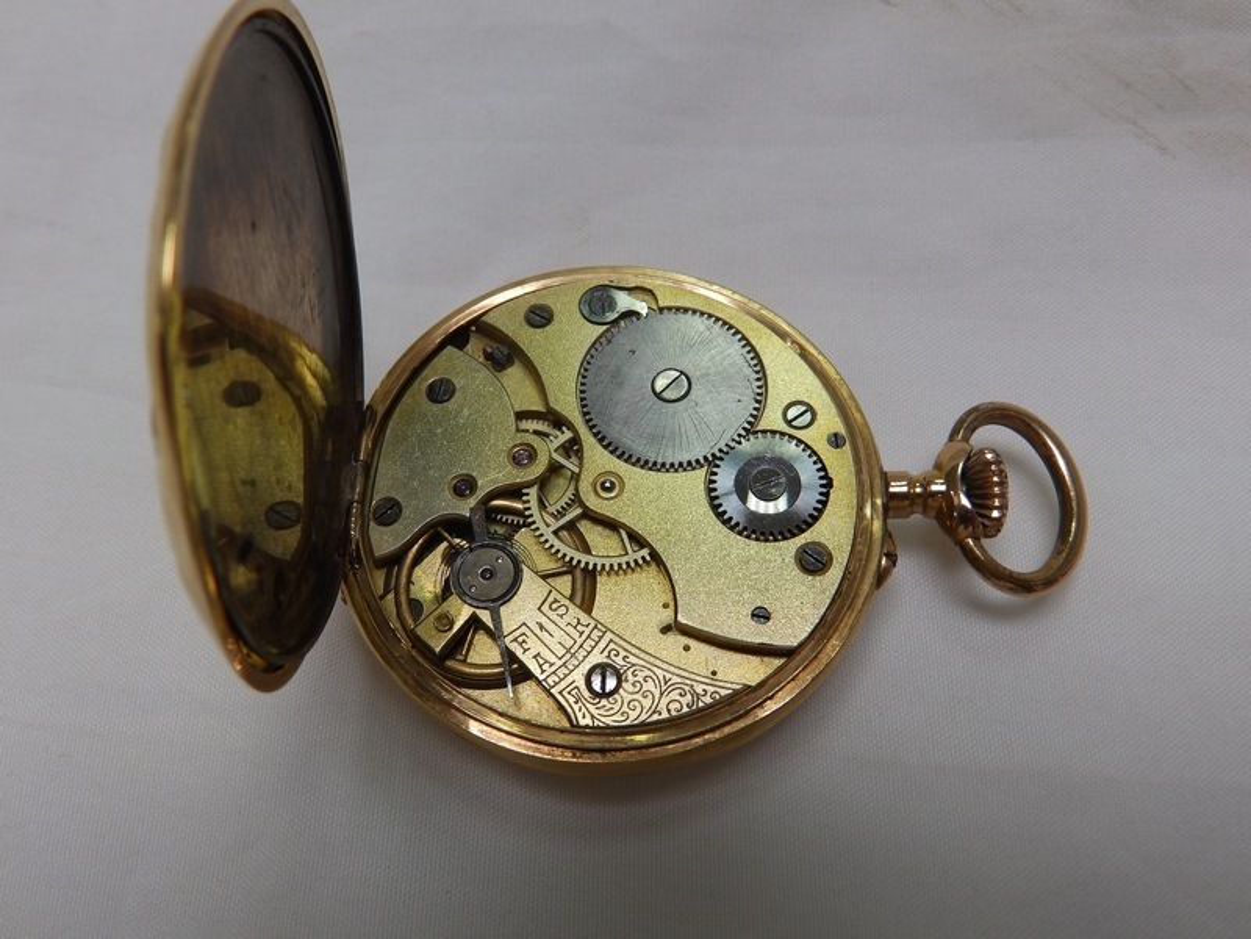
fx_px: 1156
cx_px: 626
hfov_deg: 56.8
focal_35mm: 32
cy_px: 470
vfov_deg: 44.2
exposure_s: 1/40
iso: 80
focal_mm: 5.7
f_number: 3.7
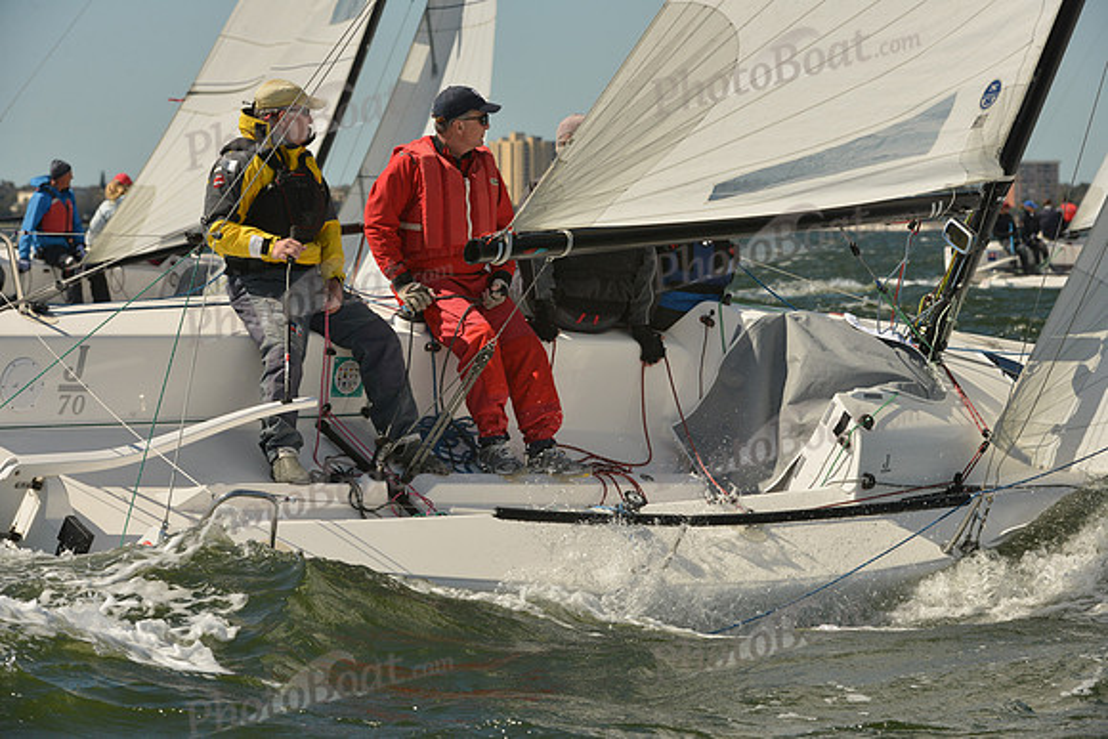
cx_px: 554
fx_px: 6157
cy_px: 370
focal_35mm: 200
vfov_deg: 6.9
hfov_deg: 10.3
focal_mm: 200
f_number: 10
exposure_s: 1/1000
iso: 500
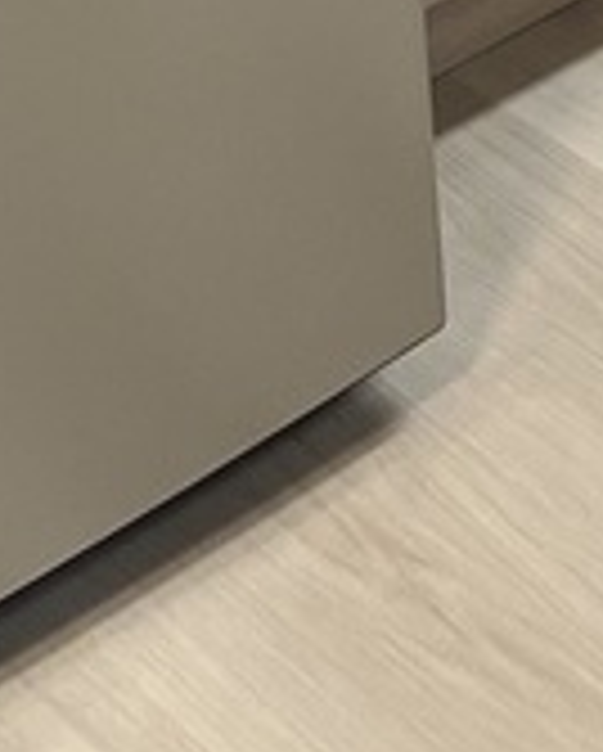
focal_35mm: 164
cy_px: -1509
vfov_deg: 9.3
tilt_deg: -8.0
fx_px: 3652
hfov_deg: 9.4
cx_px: 495
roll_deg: +2.8
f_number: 1.5
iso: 80
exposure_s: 1/60
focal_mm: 5.7
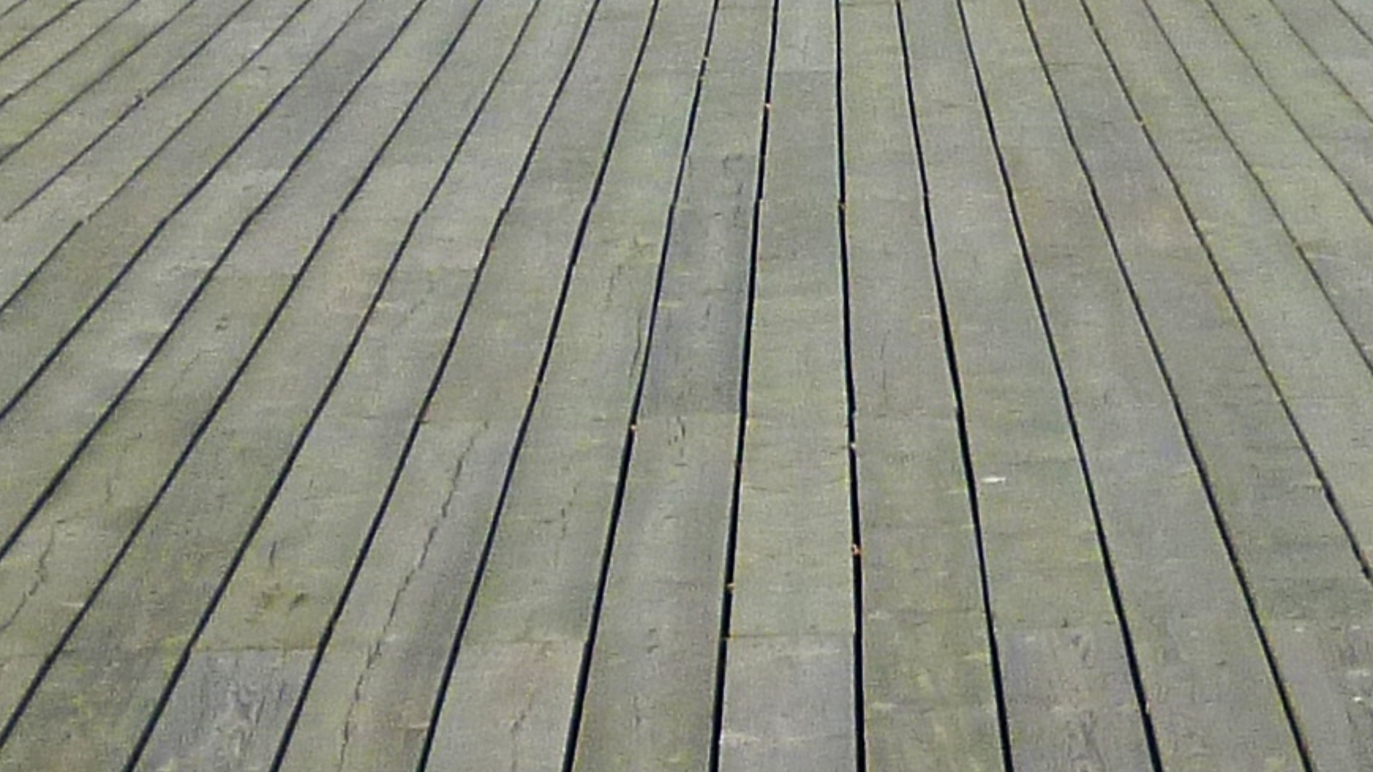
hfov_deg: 11.0
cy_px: -1025
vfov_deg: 6.0
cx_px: 953
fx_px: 7100
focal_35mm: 195
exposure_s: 1/100
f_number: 10
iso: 100
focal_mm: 6.4
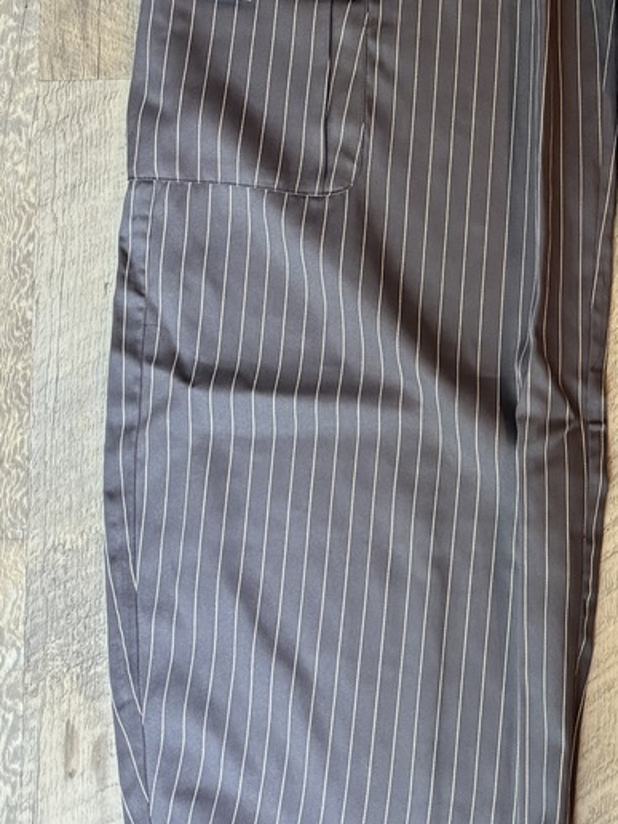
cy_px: 180
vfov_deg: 30.5
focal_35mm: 62
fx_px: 1476
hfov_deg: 22.5
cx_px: 661
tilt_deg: -82.2
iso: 640
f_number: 1.78
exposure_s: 1/60
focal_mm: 6.76
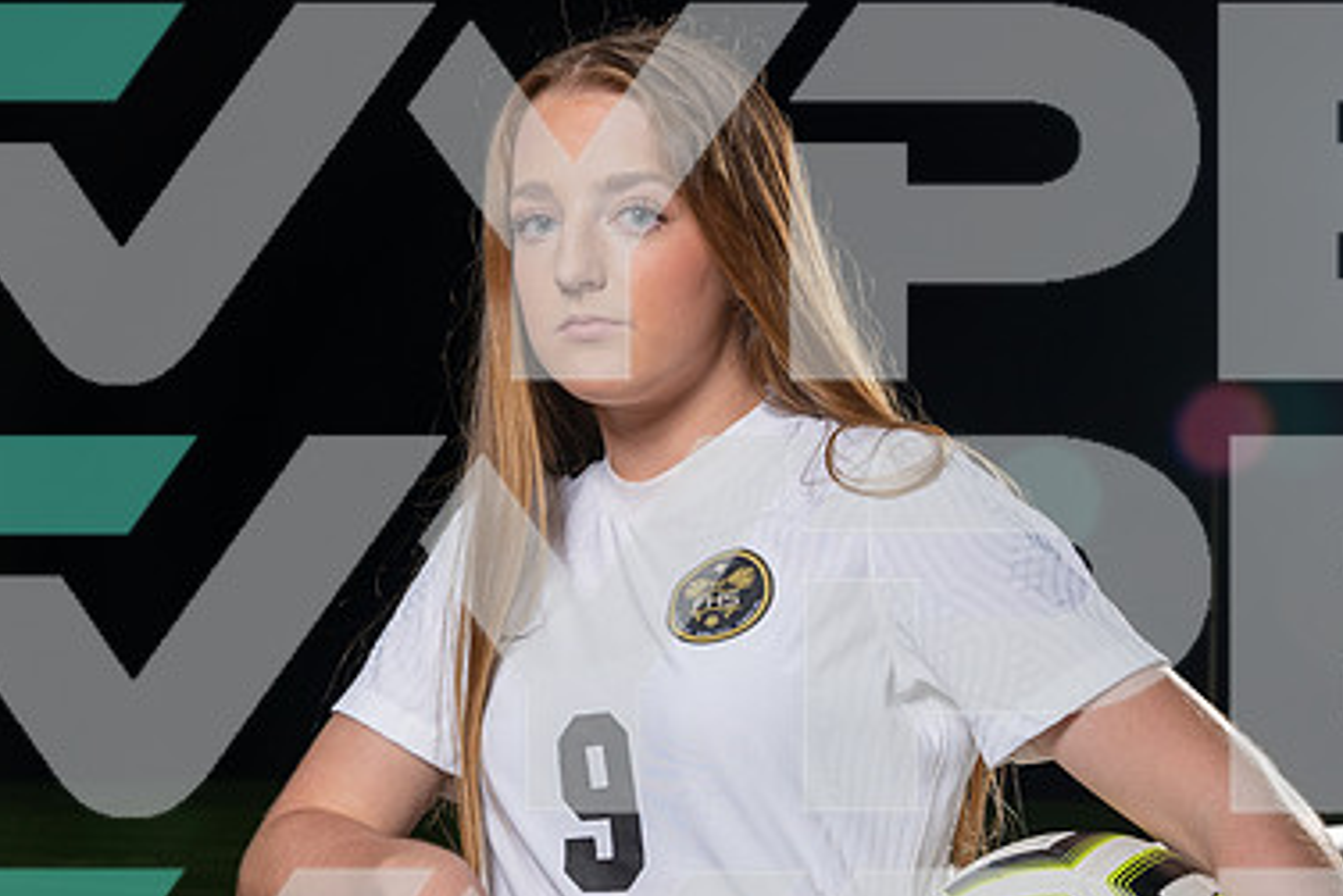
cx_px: 732
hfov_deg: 28.4
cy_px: 626
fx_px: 2650
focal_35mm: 71
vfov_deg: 19.1
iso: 320
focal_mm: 46
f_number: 9
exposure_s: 1/250
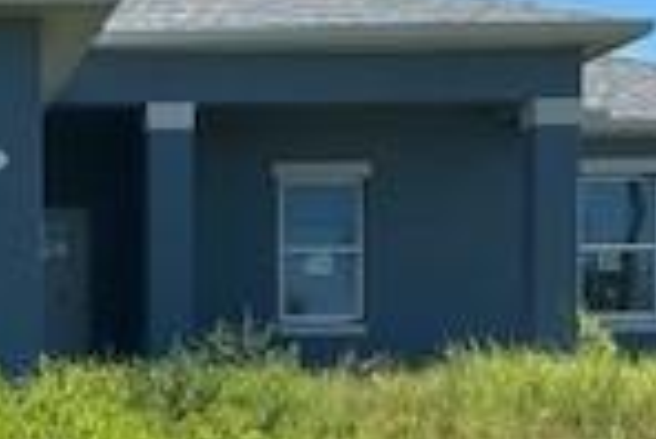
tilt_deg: -1.5
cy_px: 386
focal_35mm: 108
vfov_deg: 12.6
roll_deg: +0.5
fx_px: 1970
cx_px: -98
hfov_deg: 18.1
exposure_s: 1/4016
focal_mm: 6.86
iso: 80
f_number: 1.78
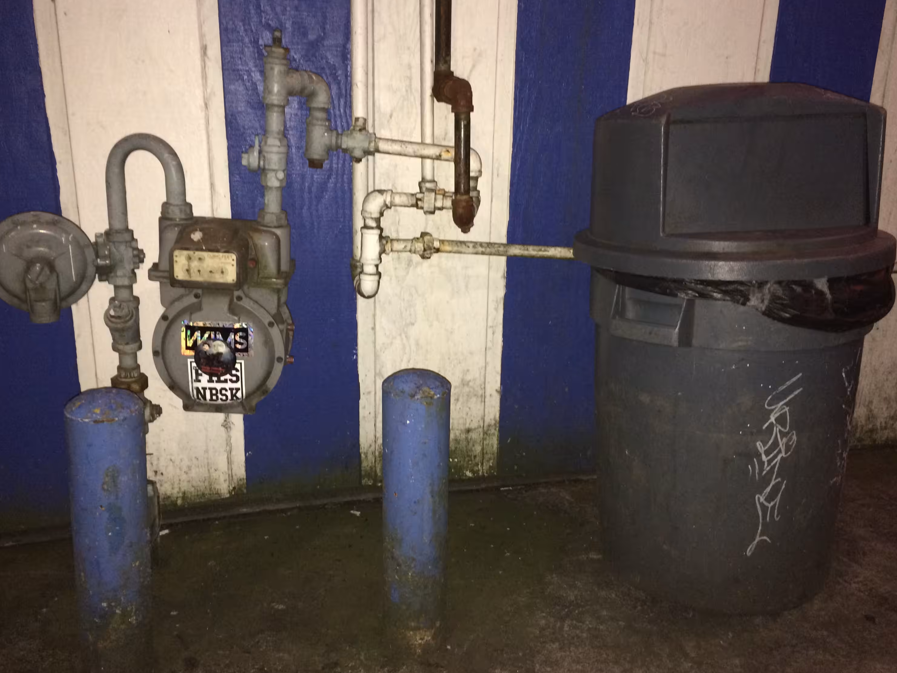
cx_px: 446
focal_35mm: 32
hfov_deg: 56.8
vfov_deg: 44.2
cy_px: 340
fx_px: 829
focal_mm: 4.15
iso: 250
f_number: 2.2
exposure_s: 1/16
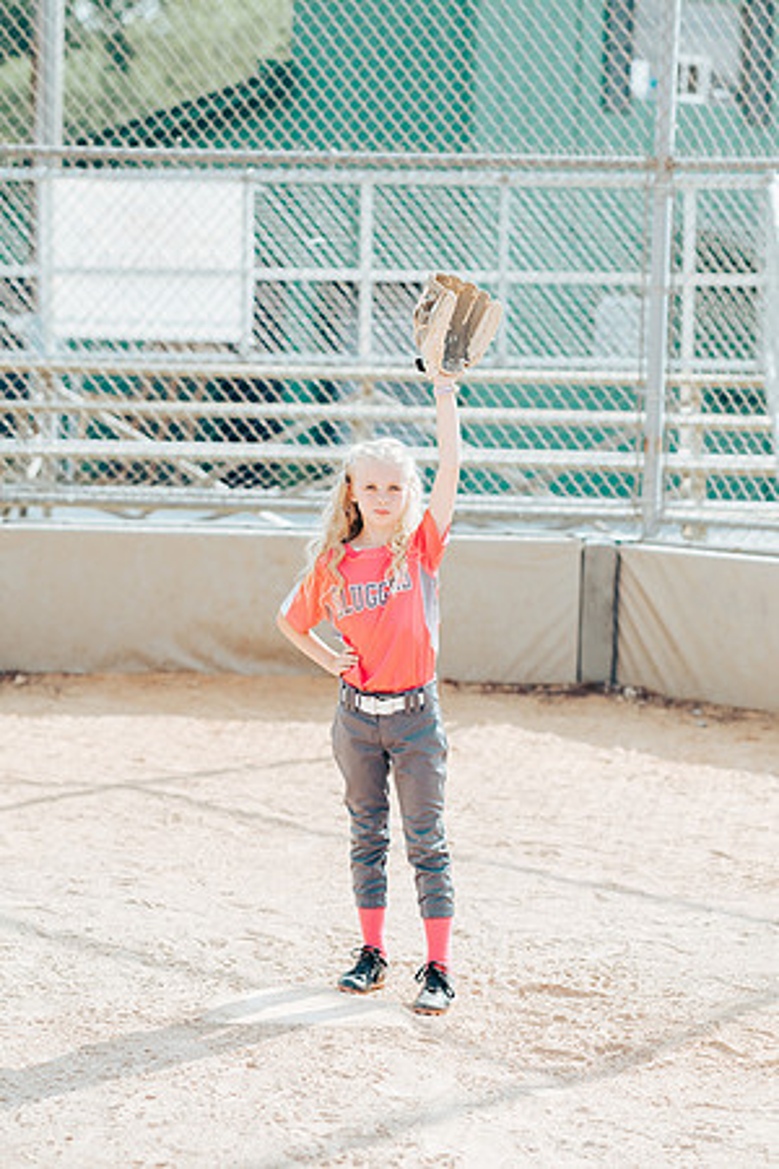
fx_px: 2759
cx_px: 390
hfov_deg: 16.1
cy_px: 584
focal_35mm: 85
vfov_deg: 23.9
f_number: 2.8
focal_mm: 85
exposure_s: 1/1250
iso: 160
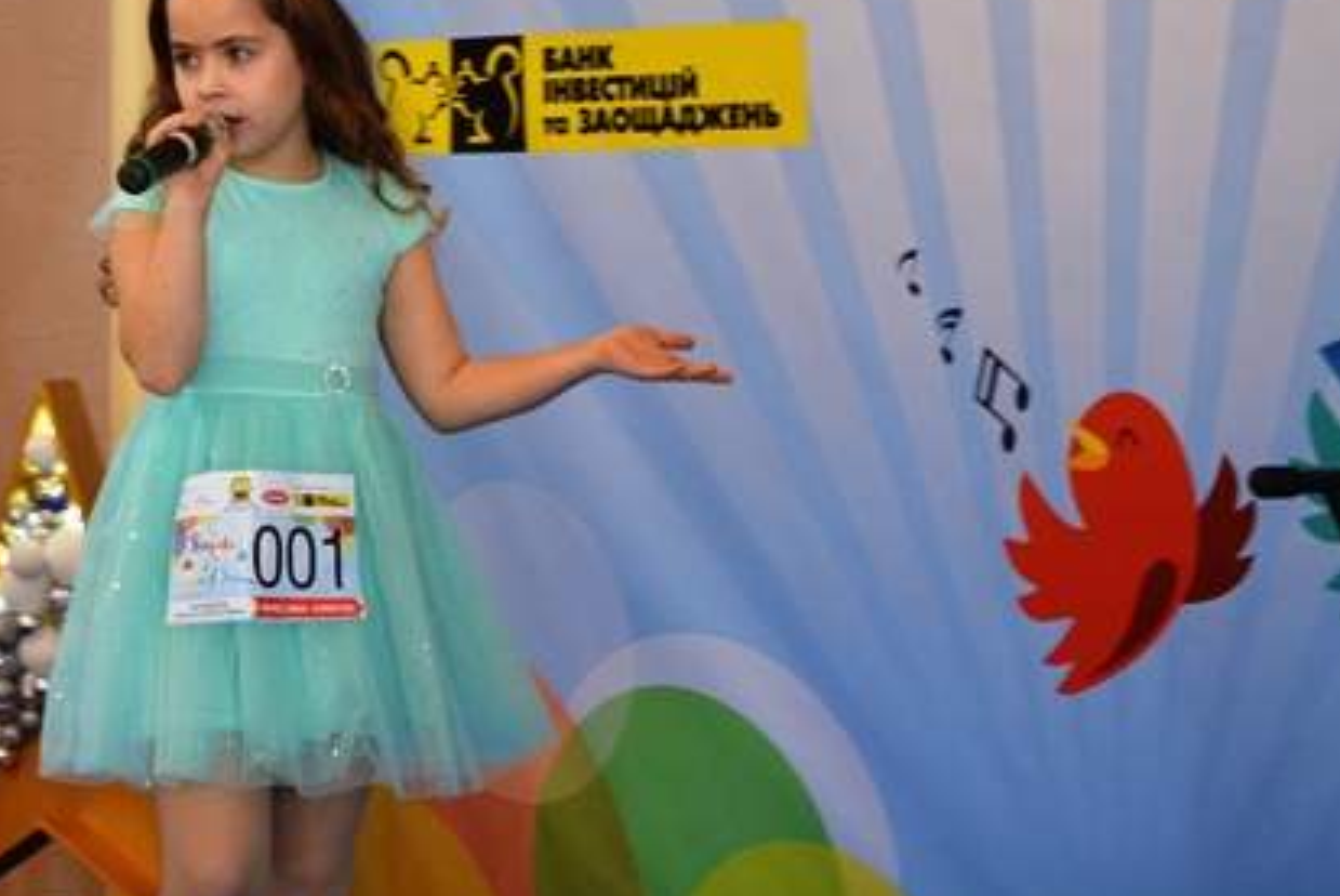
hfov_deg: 16.0
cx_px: 354
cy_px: 229
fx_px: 4759
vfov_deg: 10.7
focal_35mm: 128
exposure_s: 1/50
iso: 800
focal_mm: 55
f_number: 5.6
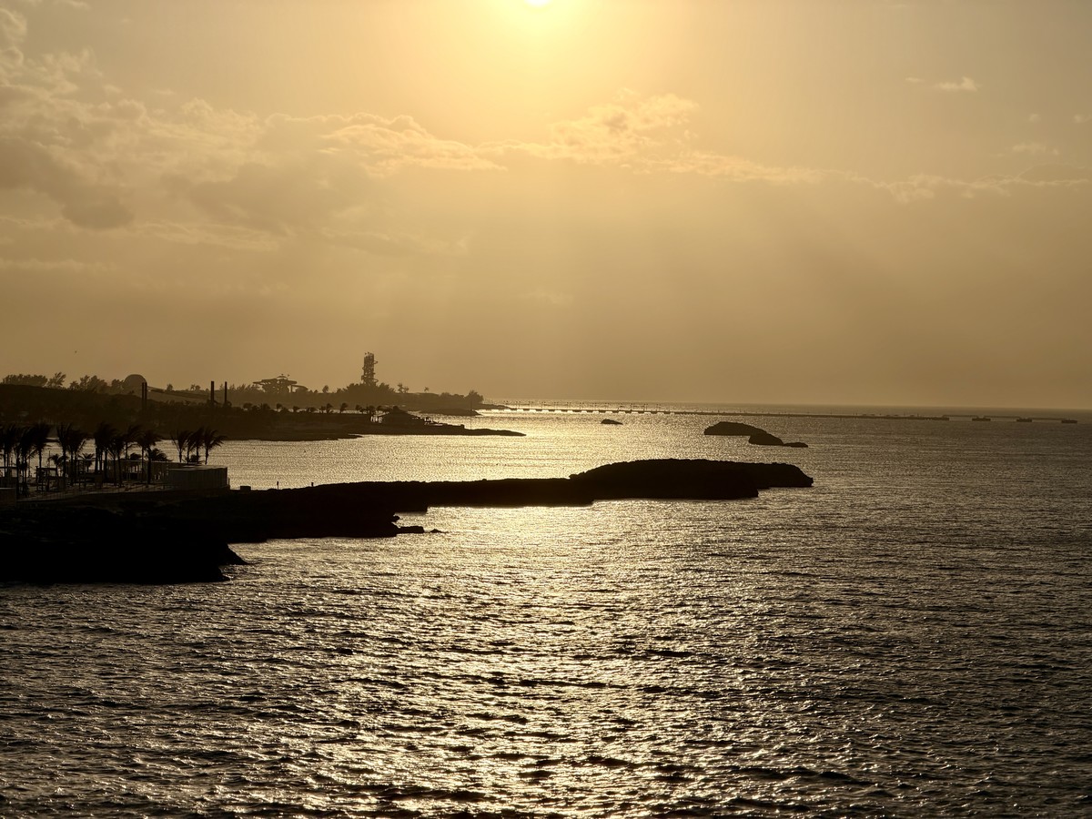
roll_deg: -1.8
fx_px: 3155
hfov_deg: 19.6
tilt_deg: +0.4
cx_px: 546
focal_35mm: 100
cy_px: 410
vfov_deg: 14.8
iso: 20
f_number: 2.8
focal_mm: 16.89
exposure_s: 1/8696
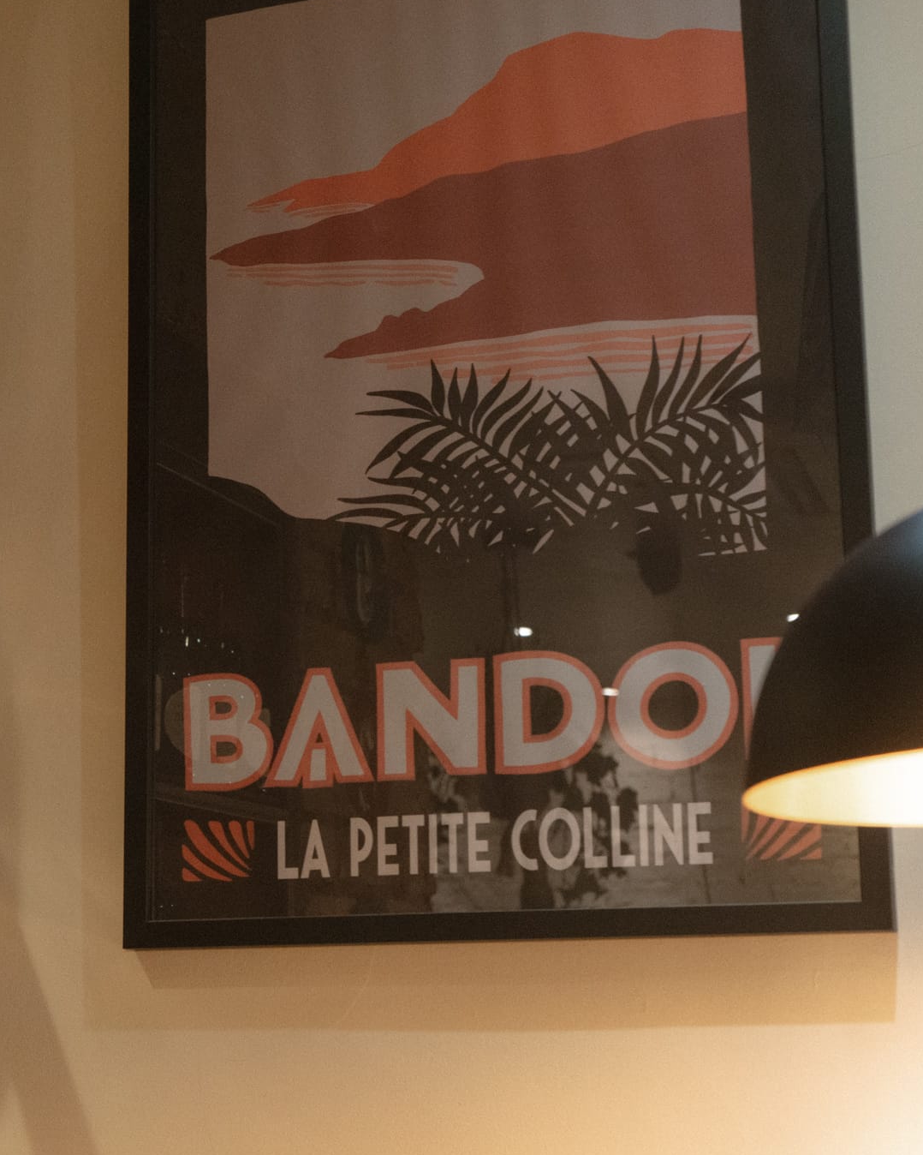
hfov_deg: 20.4
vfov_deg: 25.7
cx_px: 169
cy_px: 573
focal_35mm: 74
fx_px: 2527
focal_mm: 49
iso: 3200
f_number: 4.5
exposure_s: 1/200
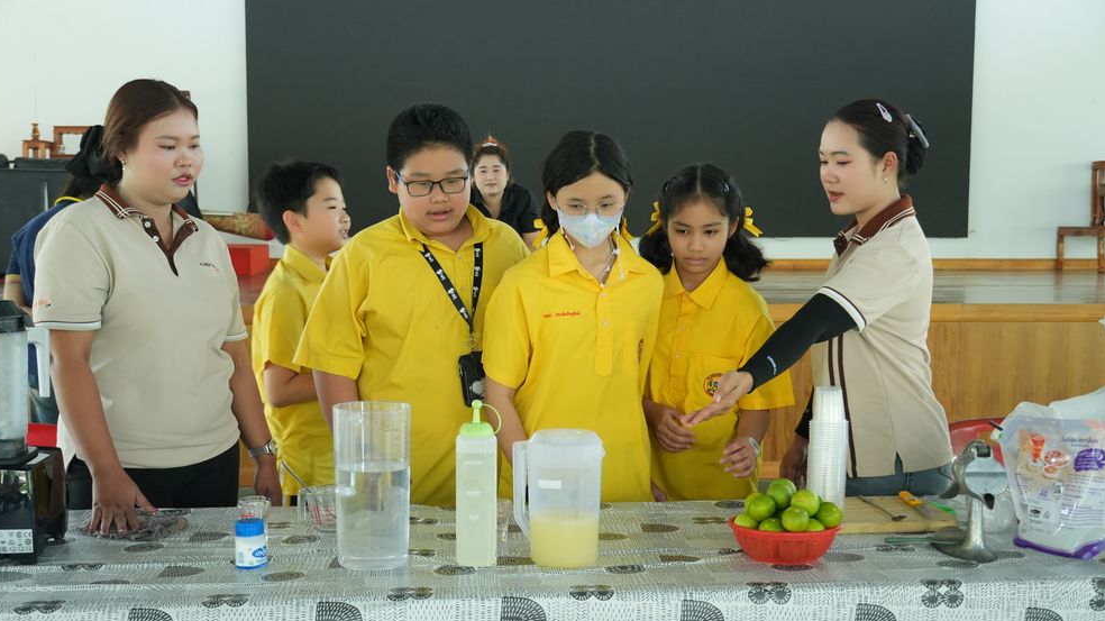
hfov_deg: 41.7
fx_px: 1451
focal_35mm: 50
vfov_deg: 24.1
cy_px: 355
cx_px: 546
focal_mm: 31
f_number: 4.5
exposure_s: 1/100
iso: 640
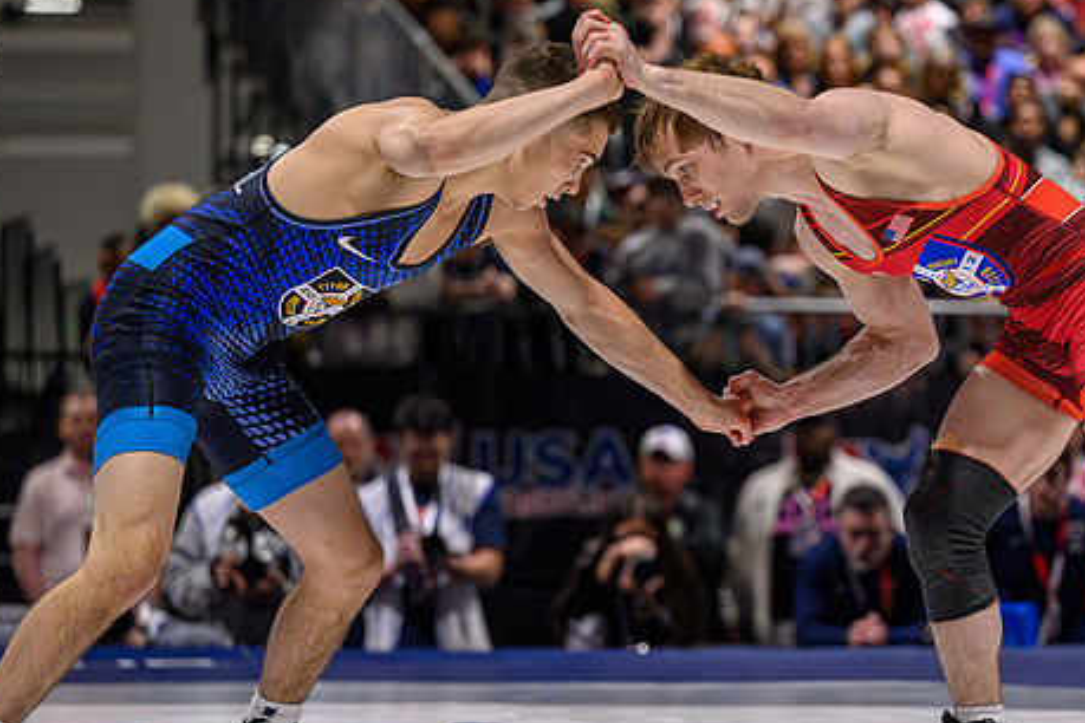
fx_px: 5003
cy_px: 346
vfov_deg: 8.3
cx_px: 767
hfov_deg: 12.4
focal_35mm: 166
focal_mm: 110
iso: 8000
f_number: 2.8
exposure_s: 1/800
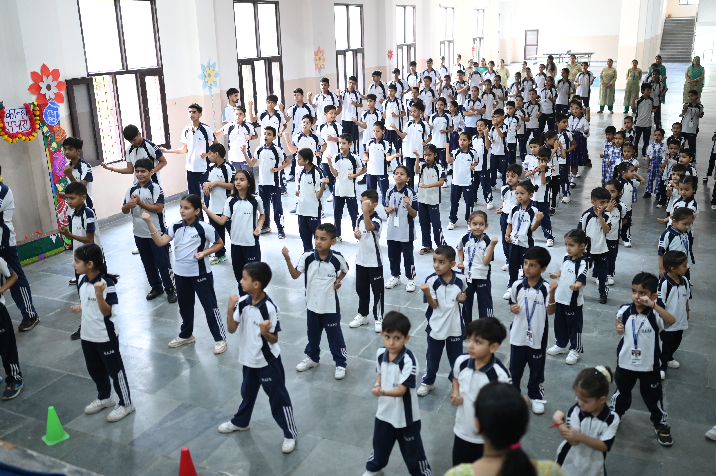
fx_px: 696
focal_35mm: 35
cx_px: 358
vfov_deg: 37.8
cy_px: 238
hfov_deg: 54.5
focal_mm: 35
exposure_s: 1/160
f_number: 1.8
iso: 1000
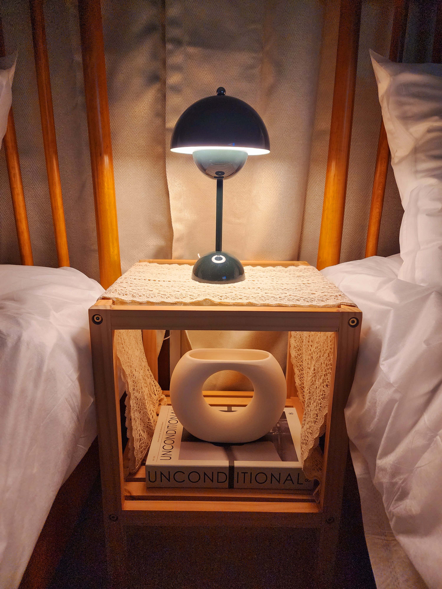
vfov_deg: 73.9
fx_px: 392
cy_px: 294
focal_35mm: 23
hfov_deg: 58.9
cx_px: 221
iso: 400
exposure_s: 1/120
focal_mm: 6.4
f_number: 1.8
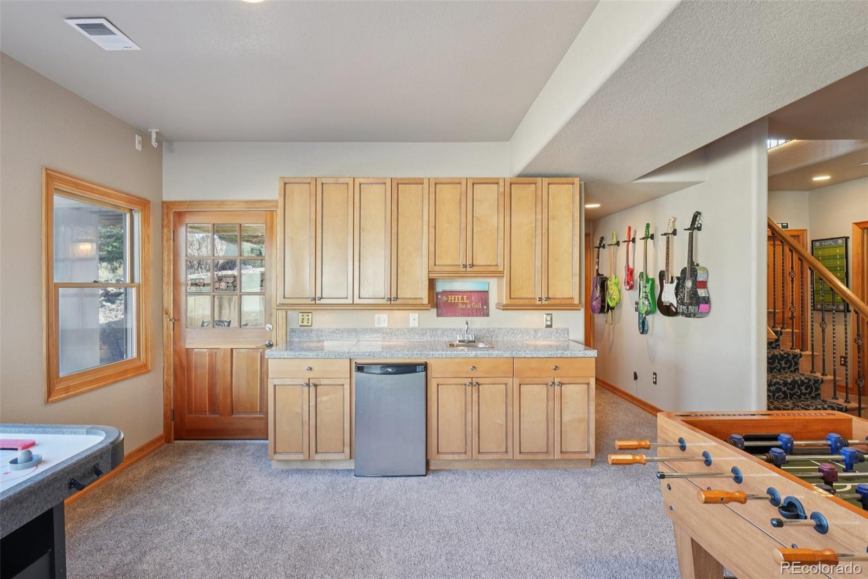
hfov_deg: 90.0
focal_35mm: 18
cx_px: 434
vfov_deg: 67.4
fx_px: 434
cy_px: 290
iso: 400
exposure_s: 1/13
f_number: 8
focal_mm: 12
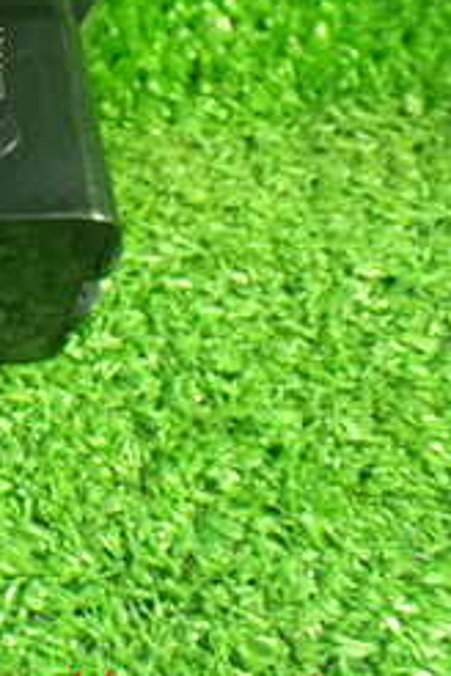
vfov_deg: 26.1
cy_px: 118
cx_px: -302
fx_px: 1428
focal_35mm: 76
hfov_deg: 15.9
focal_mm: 5.4
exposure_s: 1/30
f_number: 2.3
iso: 1250
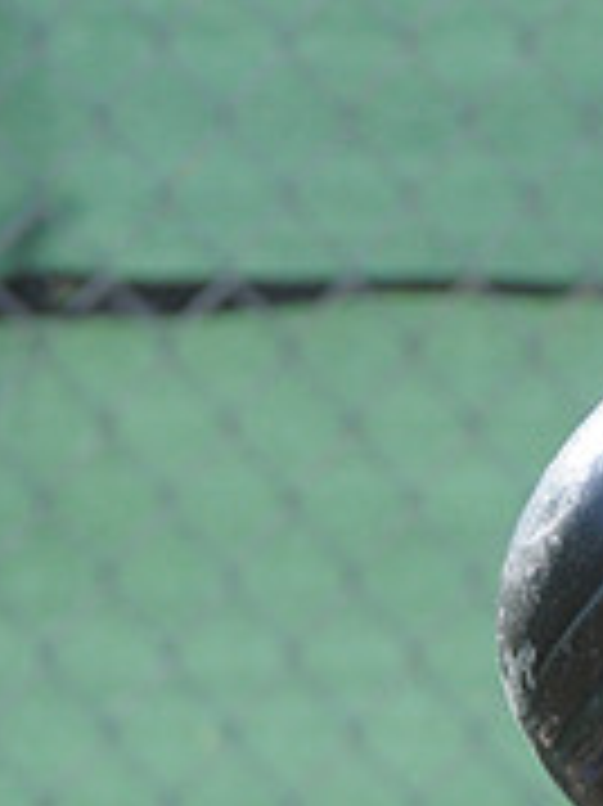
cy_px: 1121
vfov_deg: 2.1
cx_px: 745
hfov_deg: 1.6
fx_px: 21766
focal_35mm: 936
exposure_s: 1/800
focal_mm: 200
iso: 640
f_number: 4
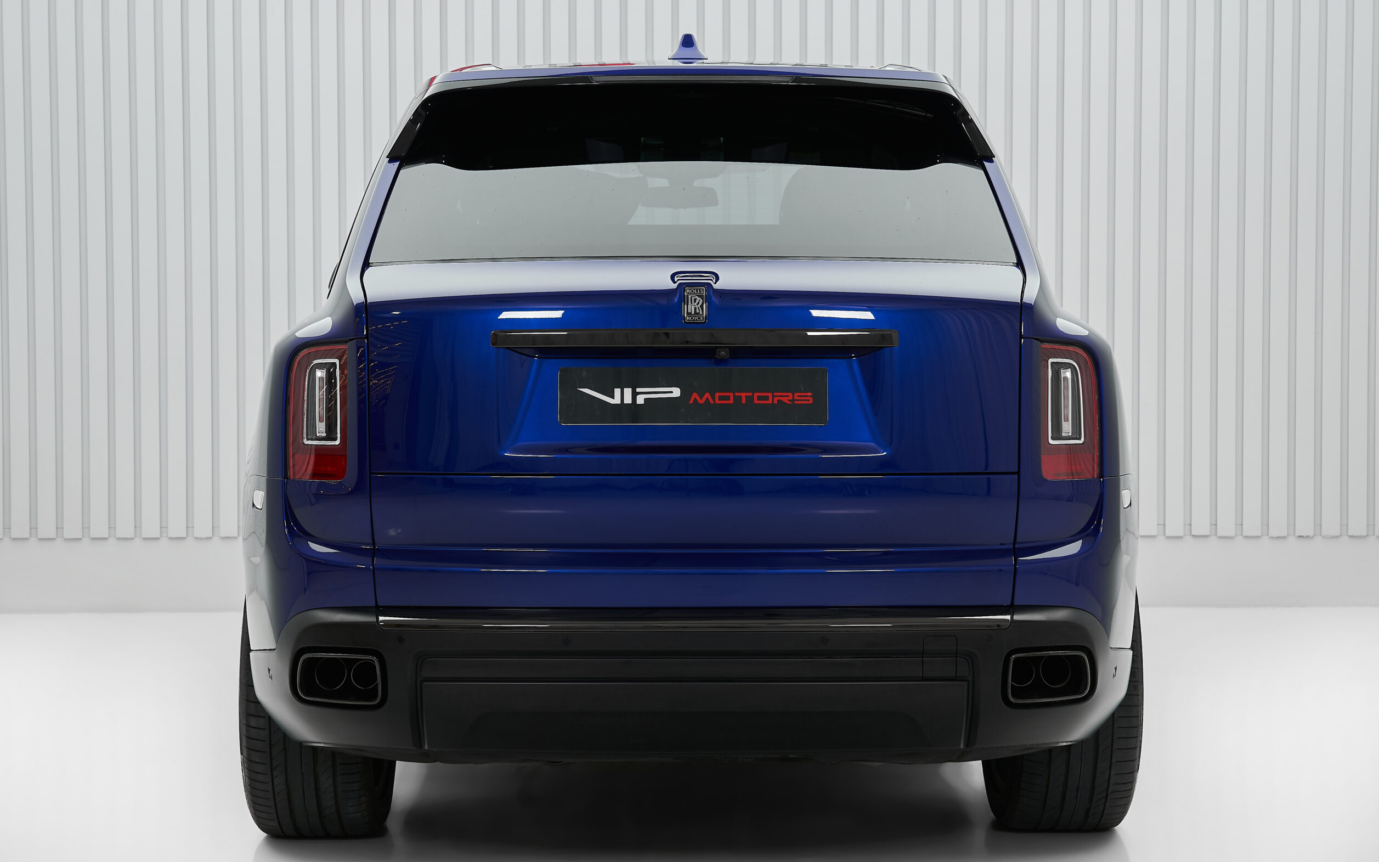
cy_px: 426
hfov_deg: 36.9
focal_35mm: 55
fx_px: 2067
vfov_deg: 23.6
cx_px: 689
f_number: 9
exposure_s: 1/20
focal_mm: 53
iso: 125
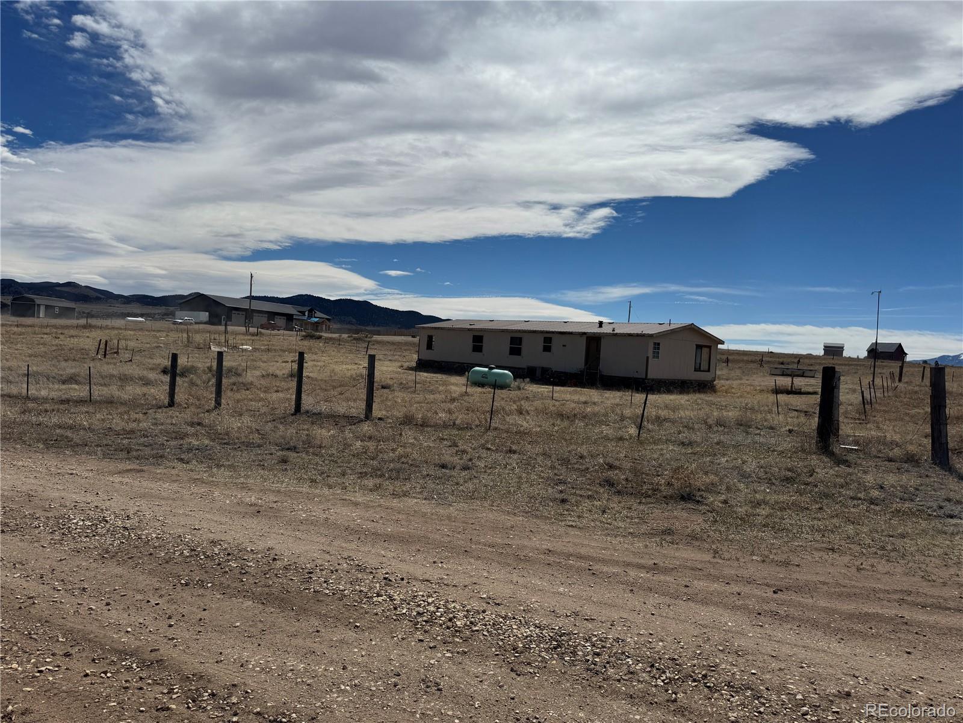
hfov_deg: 71.6
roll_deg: -2.3
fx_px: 668
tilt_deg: -2.4
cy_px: 362
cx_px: 482
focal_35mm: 24
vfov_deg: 56.8
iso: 80
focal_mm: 6.76
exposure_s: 1/12346
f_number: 1.78
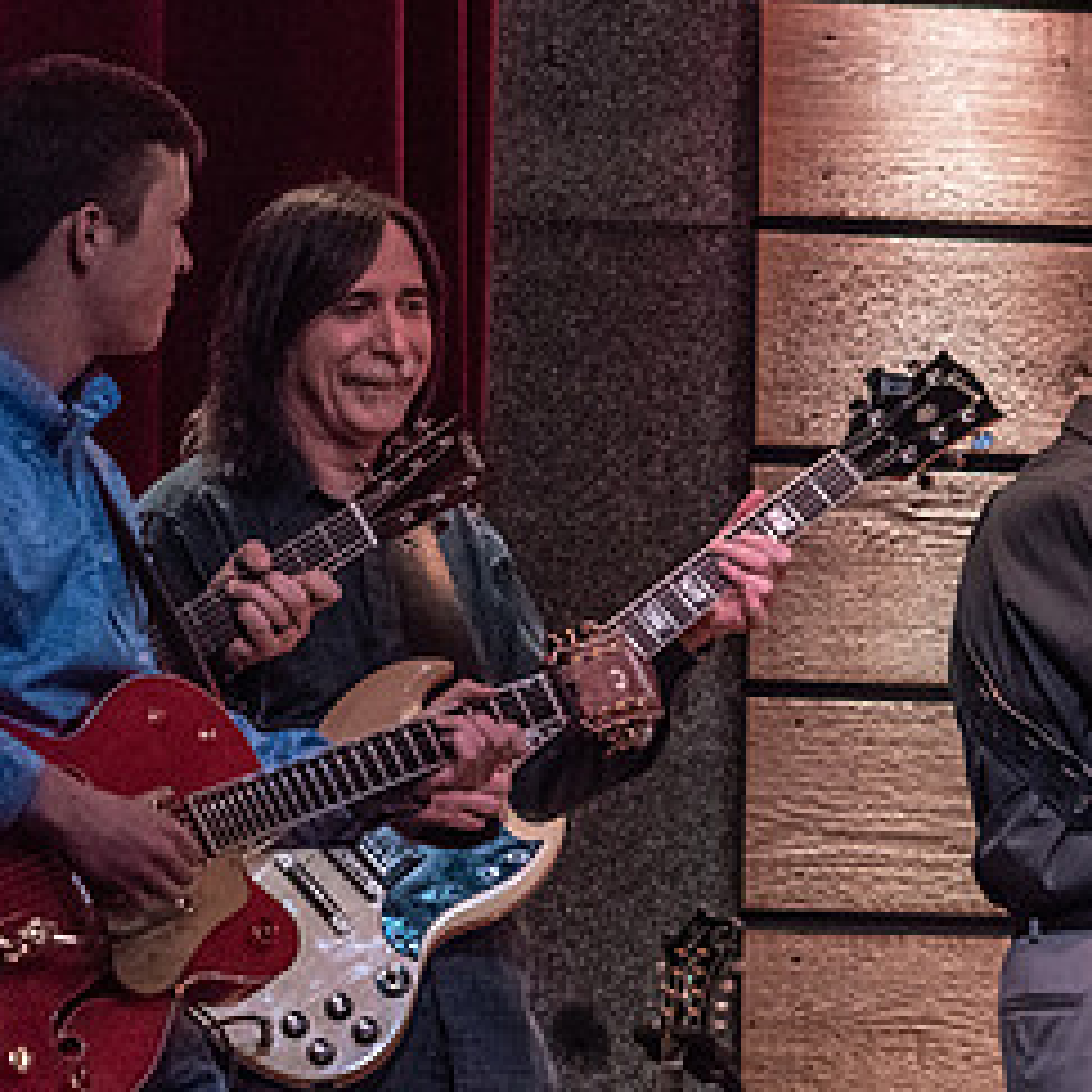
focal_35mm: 486
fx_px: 17346
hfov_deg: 3.6
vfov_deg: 3.6
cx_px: 463
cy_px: 595
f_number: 8
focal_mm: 240
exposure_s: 1/100
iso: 6400
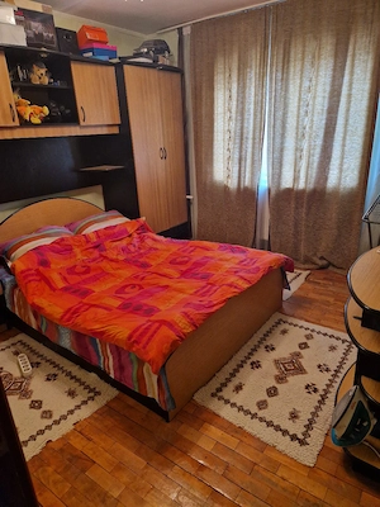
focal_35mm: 23
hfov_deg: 58.9
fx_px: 337
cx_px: 190
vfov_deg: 73.9
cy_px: 254
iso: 500
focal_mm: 5.4
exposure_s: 1/50
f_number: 1.8
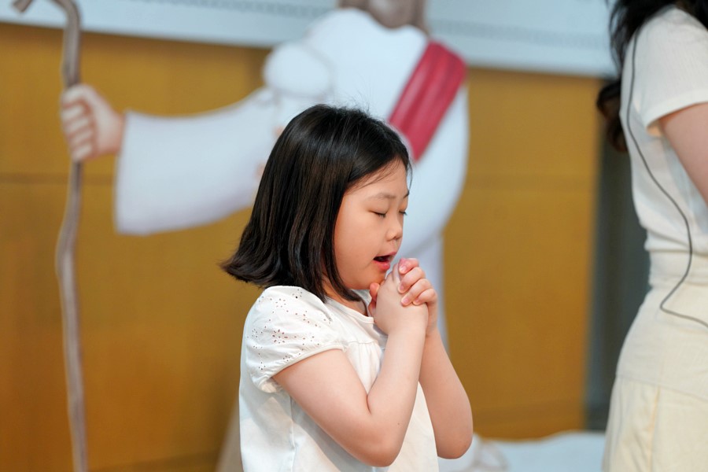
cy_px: 236
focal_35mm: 197
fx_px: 3874
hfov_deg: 10.4
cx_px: 354
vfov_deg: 7.0
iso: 1000
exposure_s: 1/200
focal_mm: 197
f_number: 4
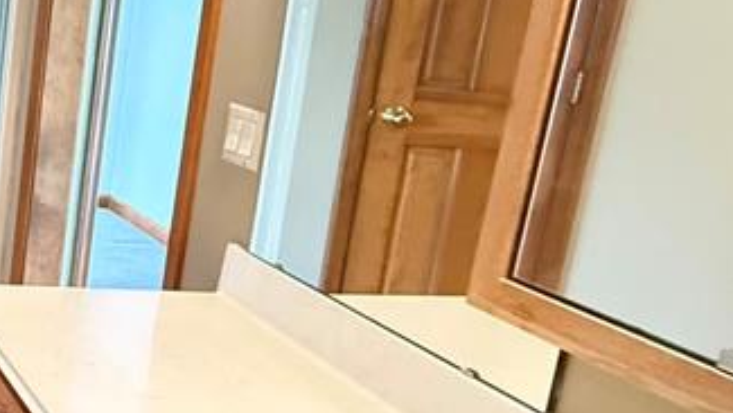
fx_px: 933
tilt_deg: -11.3
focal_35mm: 48
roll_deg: -1.6
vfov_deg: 24.8
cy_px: 131
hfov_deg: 29.0
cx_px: -338
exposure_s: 1/40
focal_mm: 2.22
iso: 1000
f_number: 2.2
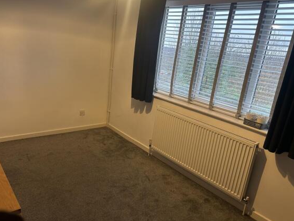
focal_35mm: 27
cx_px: 142
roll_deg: -6.4
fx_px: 229
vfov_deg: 51.4
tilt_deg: -16.9
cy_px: 114
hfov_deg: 65.3
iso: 200
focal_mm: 5.7
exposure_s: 1/50
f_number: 1.5
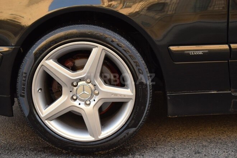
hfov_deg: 37.9
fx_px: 346
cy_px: 79
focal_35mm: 52
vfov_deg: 25.8
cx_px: 118
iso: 400
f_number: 6.3
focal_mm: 35
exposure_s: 1/125
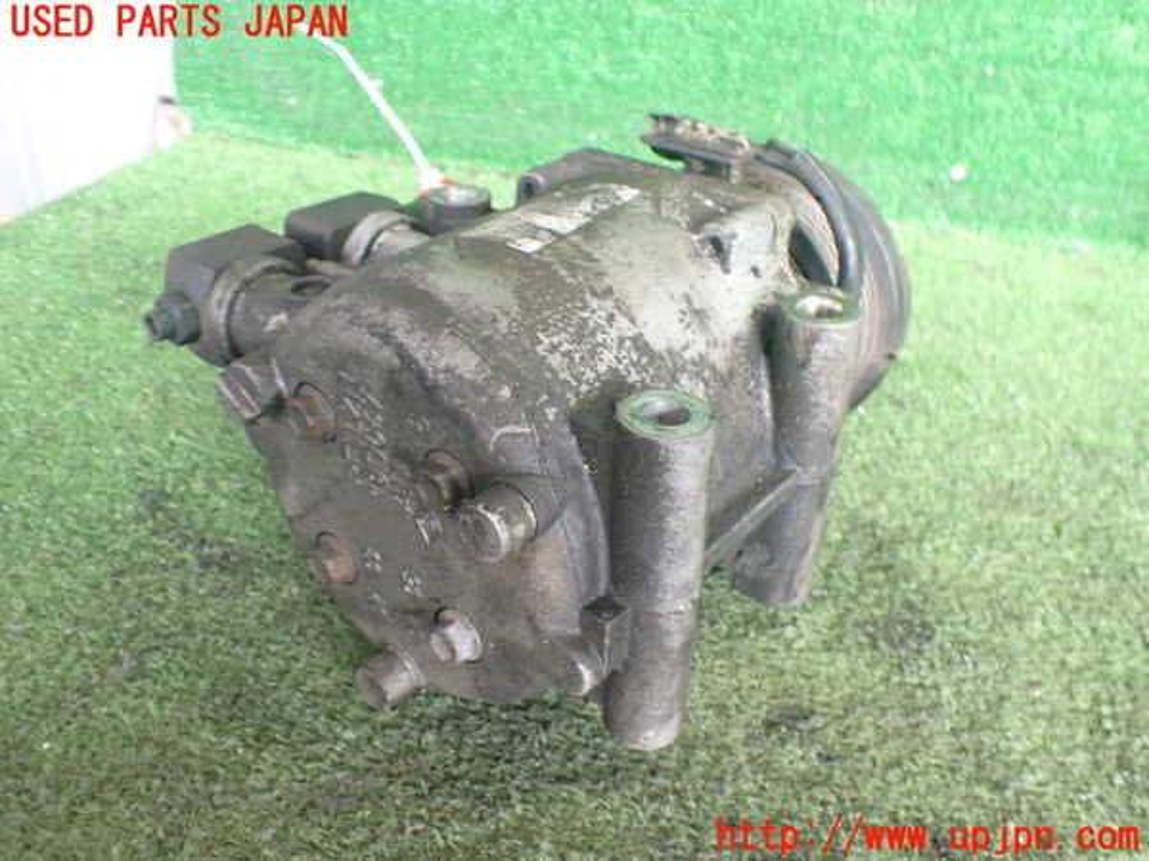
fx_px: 996
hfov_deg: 60.0
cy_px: 430
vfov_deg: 46.8
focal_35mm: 30
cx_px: 574
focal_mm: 5.4
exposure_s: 1/60
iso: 800
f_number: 2.3
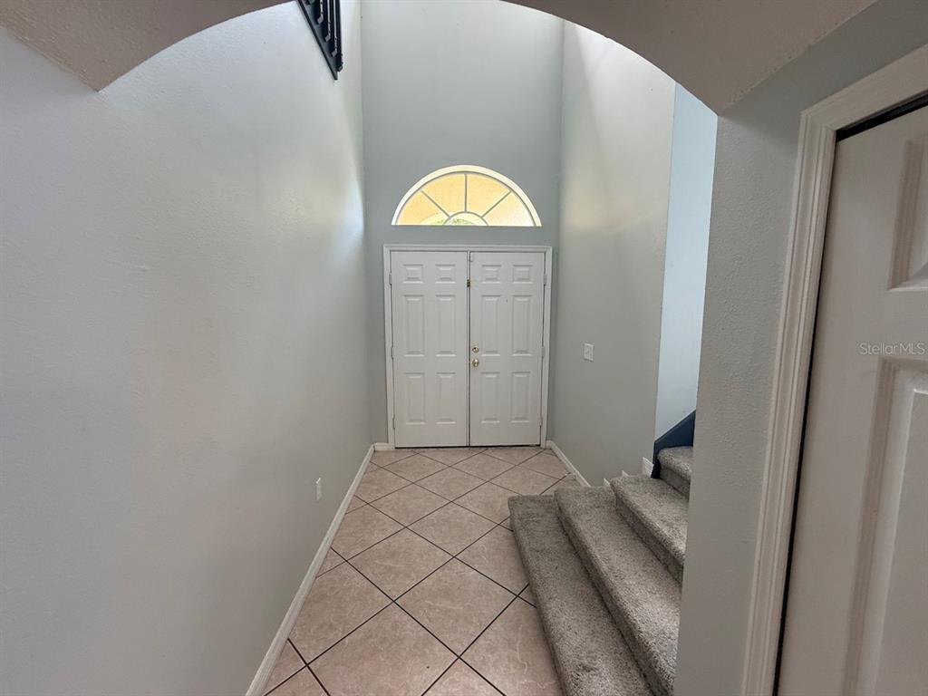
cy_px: 348
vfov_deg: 85.7
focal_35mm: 14
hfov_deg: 102.1
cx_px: 464
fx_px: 375
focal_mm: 2.22
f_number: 2.2
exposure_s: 1/120
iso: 250
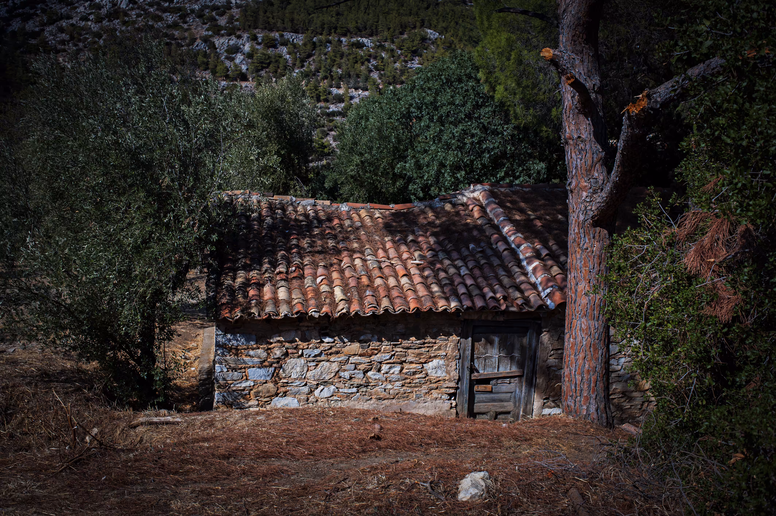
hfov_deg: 54.5
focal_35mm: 35
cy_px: 258
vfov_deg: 37.8
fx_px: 754
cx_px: 388
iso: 200
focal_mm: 35
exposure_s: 1/1250
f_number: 8
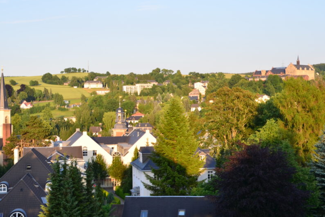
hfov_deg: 32.3
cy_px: 102
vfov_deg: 21.9
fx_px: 560
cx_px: 144
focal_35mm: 62
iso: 200
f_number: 10
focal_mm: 32
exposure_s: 1/80
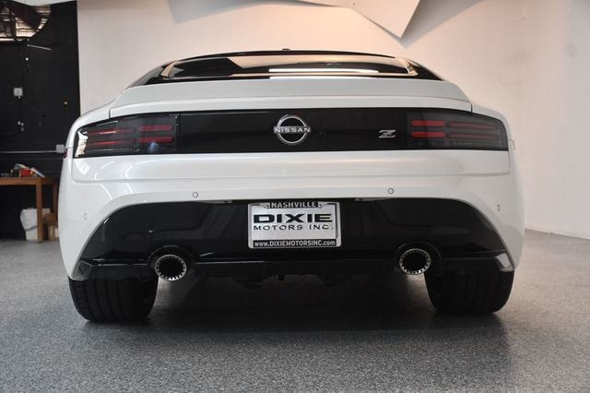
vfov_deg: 28.0
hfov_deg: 41.1
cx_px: 295
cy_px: 196
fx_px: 786
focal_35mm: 48
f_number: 4
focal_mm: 32
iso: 1600
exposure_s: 1/125
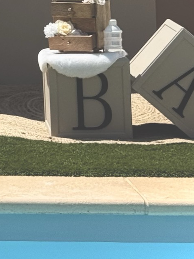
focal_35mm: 182
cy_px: -144
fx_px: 1360
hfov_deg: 7.9
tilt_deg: +2.0
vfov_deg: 10.4
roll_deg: -0.4
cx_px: -152
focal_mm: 6.76
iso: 64
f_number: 1.78
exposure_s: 1/6410
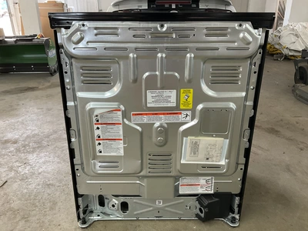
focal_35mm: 29
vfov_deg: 48.2
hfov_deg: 61.7
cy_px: 116
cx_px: 154
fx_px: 258
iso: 125
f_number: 1.8
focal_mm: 3
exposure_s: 1/60
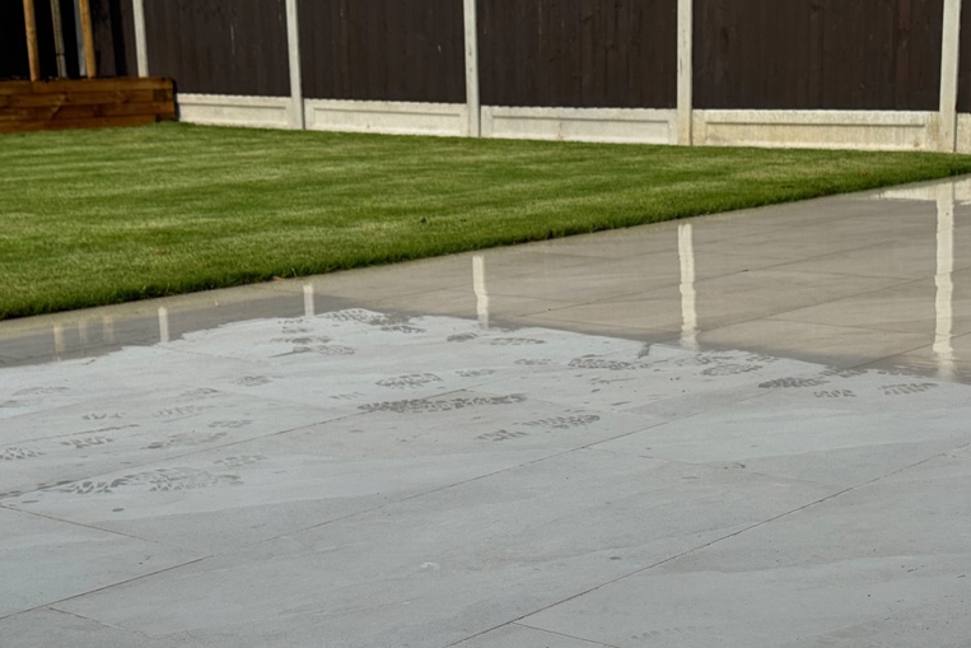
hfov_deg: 30.0
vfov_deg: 20.3
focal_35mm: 67
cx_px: 603
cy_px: 429
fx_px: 1807
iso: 64
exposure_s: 1/3817
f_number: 1.78
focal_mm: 6.76
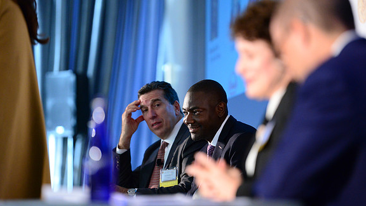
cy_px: 114
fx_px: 2048
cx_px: 182
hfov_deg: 10.2
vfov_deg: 5.8
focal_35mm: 211
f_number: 2.8
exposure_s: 1/200
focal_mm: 200
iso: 4000
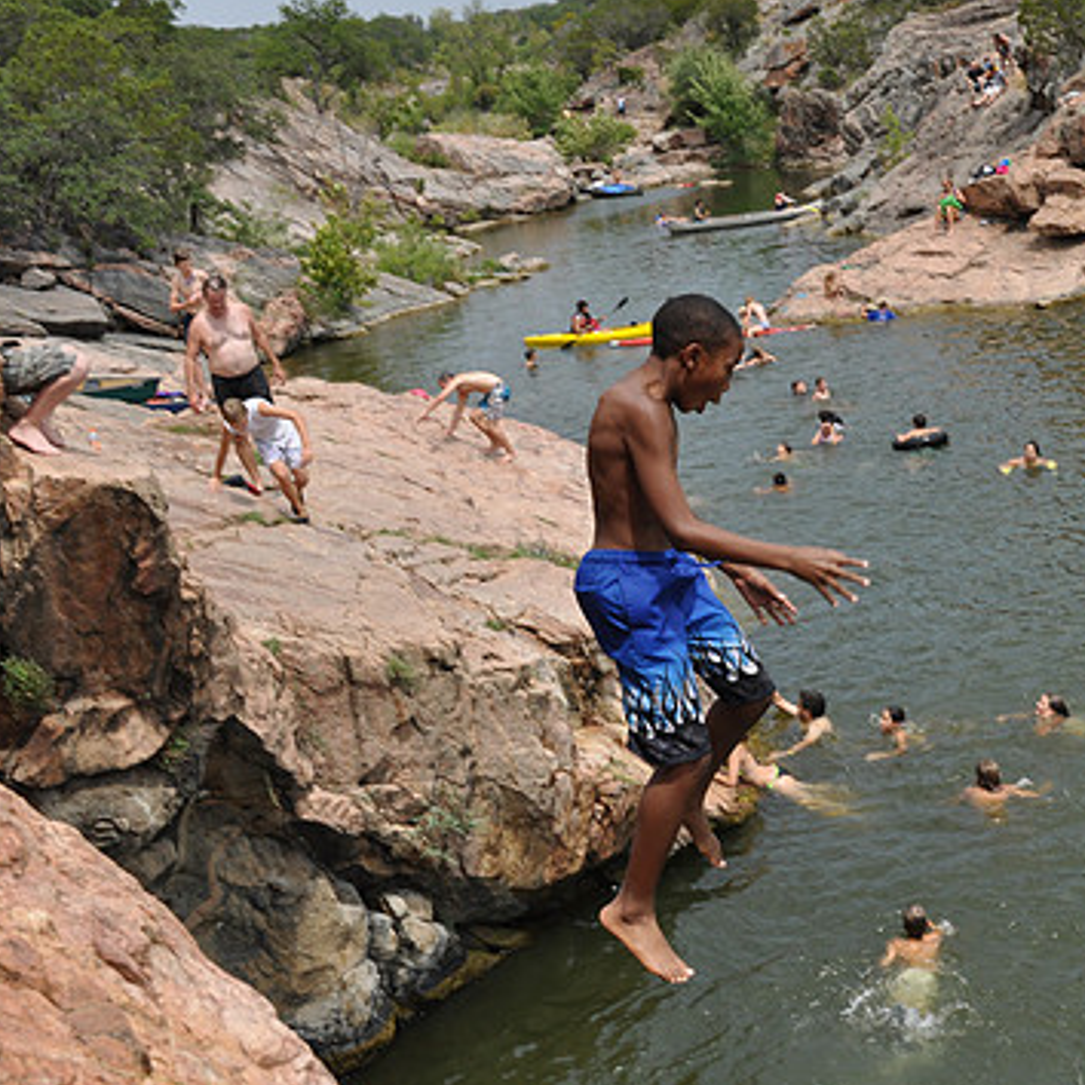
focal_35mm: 50
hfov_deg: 33.4
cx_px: 794
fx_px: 1773
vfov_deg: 34.0
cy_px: 520
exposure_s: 1/640
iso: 200
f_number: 8
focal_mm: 24
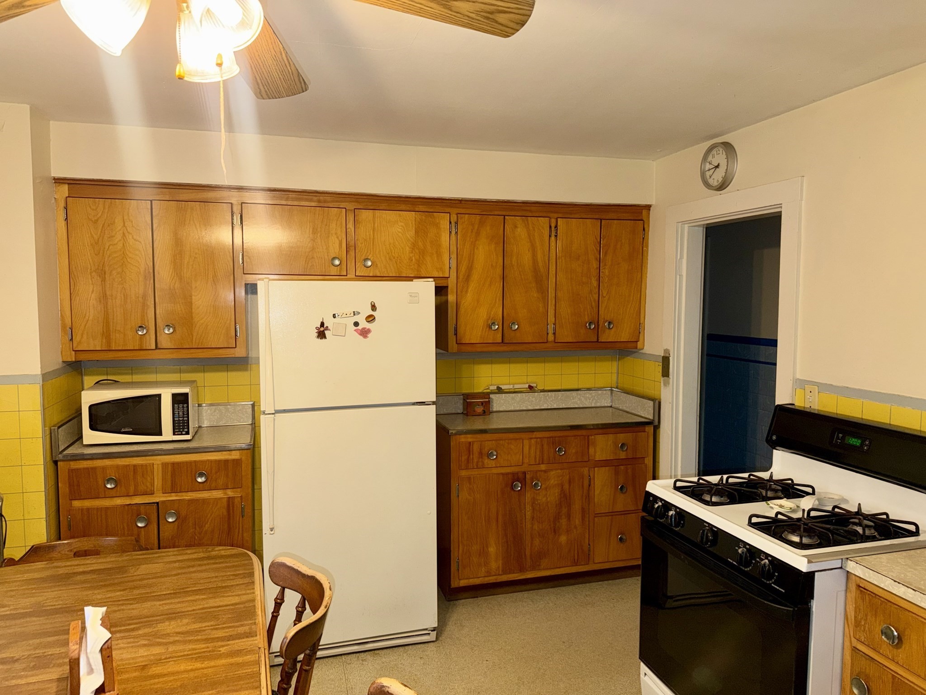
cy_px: 348
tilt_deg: -3.8
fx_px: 642
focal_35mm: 24
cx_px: 463
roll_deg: +0.4
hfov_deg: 71.6
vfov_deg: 56.8
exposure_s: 1/30
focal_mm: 6.76
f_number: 1.78
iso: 64
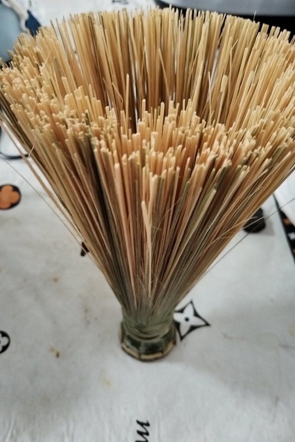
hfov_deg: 43.5
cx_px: 125
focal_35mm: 30
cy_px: 217
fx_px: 369
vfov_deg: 61.9
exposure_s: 1/16.7
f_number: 1.9
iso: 1573
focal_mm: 4.95
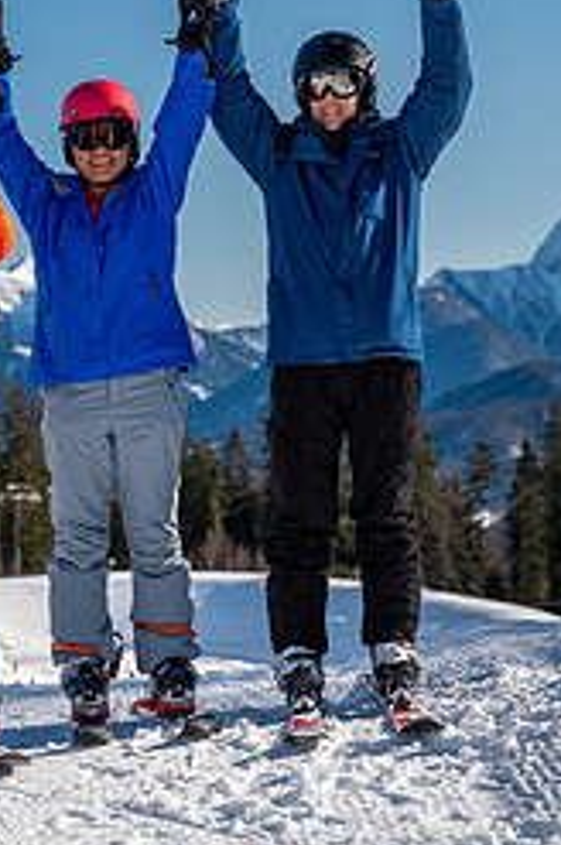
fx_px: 2860
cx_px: 97
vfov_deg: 16.7
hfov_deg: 11.2
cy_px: 250
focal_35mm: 122
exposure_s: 1/800
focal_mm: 67
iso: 100
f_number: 4.5
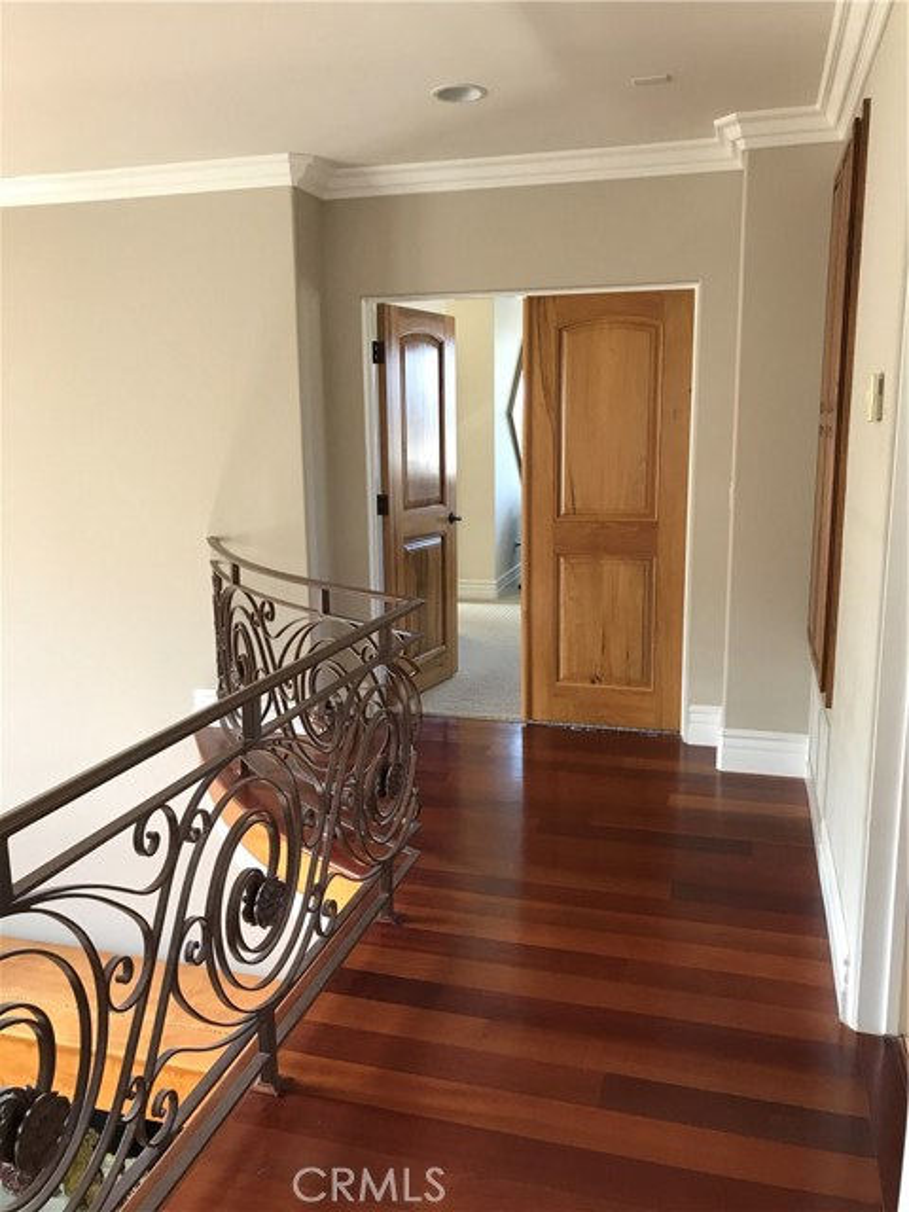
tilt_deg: -10.2
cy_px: 606
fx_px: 980
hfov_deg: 49.7
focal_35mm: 28
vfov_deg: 63.4
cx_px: 454
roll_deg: +2.7
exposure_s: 1/24
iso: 40
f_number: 1.8
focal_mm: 3.99
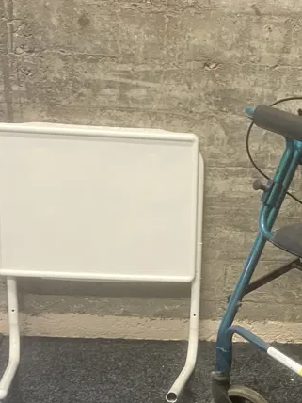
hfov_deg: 21.3
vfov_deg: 28.7
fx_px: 779
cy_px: 278
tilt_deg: -22.6
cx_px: 288
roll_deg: -4.3
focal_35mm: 67
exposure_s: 1/50
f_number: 1.8
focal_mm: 3.99
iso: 200
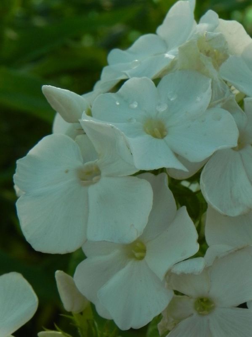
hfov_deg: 19.6
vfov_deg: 26.0
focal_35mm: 75
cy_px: 168
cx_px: 126
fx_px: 729
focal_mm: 13.4
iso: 160
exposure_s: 1/250
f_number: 7.1
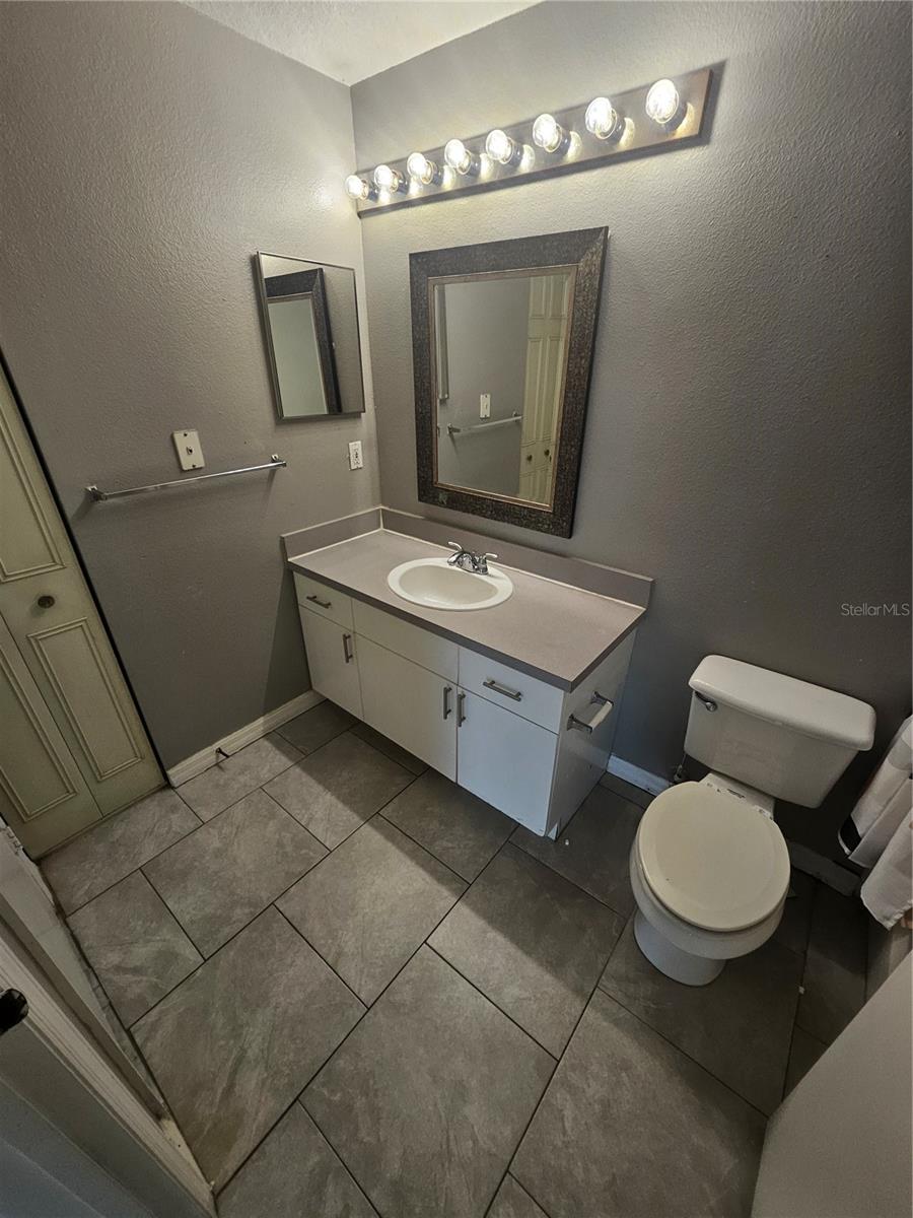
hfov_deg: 89.9
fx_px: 457
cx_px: 456
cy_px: 609
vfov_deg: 106.2
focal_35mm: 13
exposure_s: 1/60
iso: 64
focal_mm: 1.7
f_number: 2.2
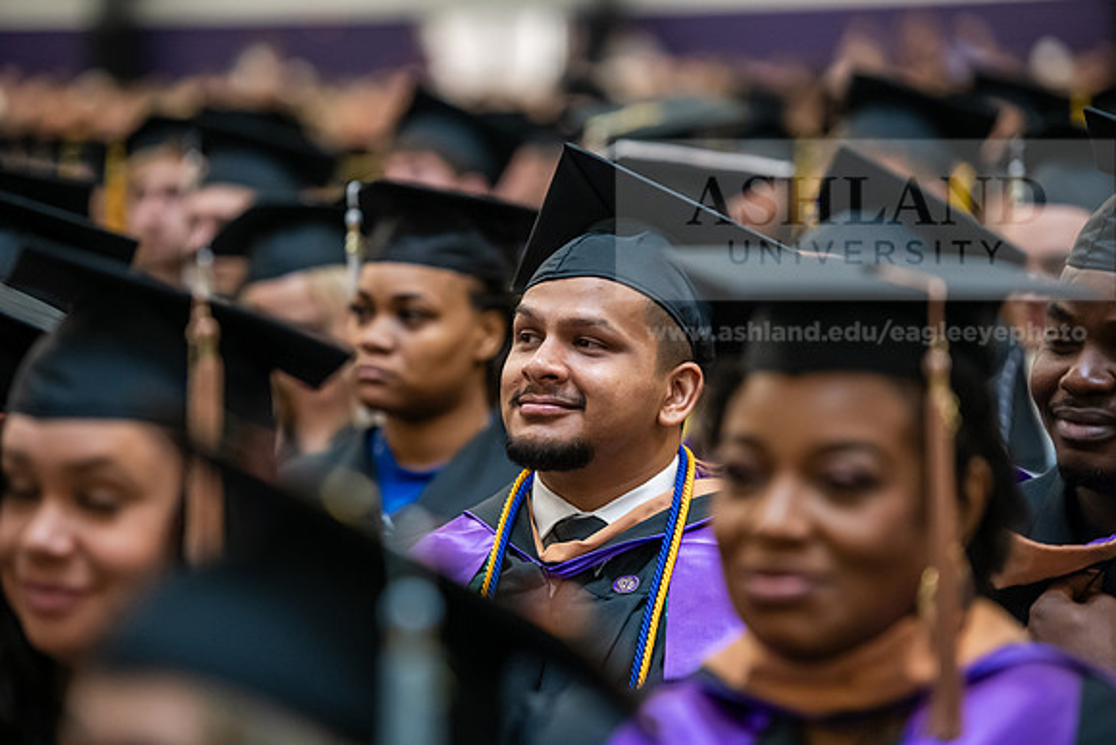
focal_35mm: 160
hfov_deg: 12.8
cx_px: 558
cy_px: 372
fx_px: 4961
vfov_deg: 8.6
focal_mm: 160
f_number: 3.2
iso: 2500
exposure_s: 1/200
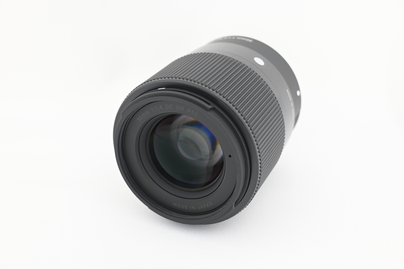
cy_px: 134
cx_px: 202
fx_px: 572
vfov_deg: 26.5
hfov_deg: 38.9
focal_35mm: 51
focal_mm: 34
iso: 1000
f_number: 5
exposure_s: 1/25
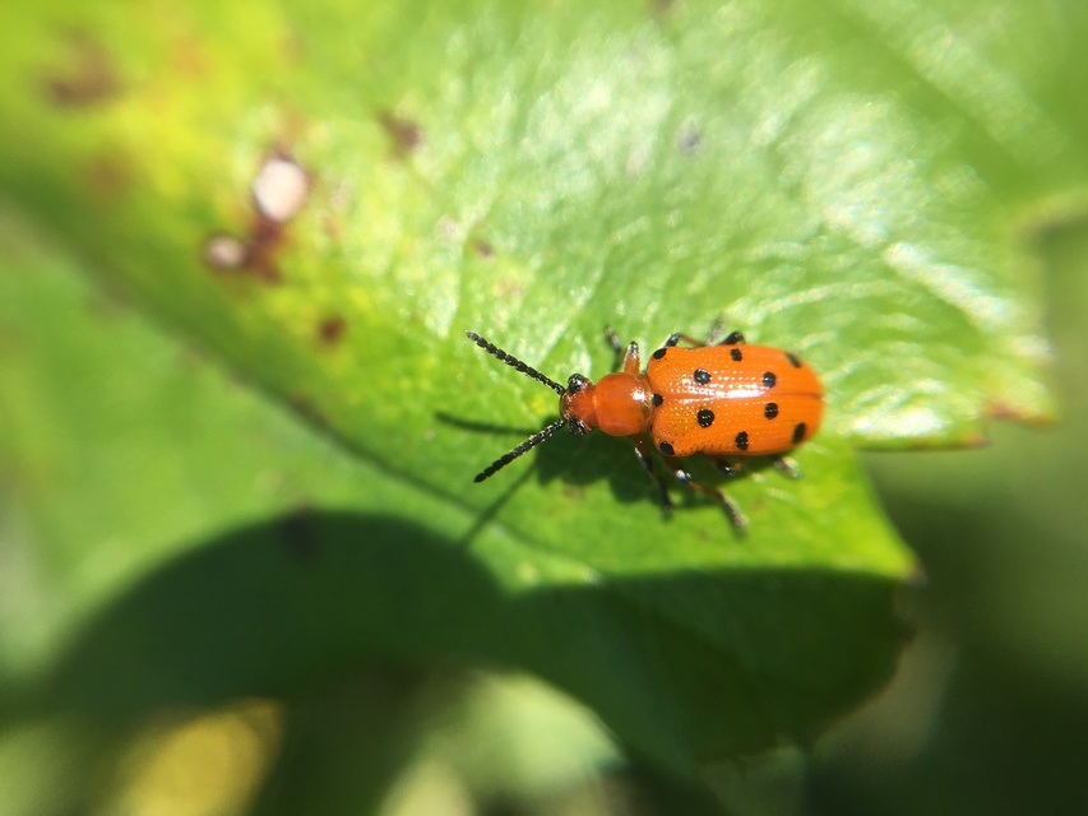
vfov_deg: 48.2
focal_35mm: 29
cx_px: 544
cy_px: 408
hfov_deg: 61.7
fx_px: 912
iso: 25
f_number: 2.2
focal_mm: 4.15
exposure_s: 1/777
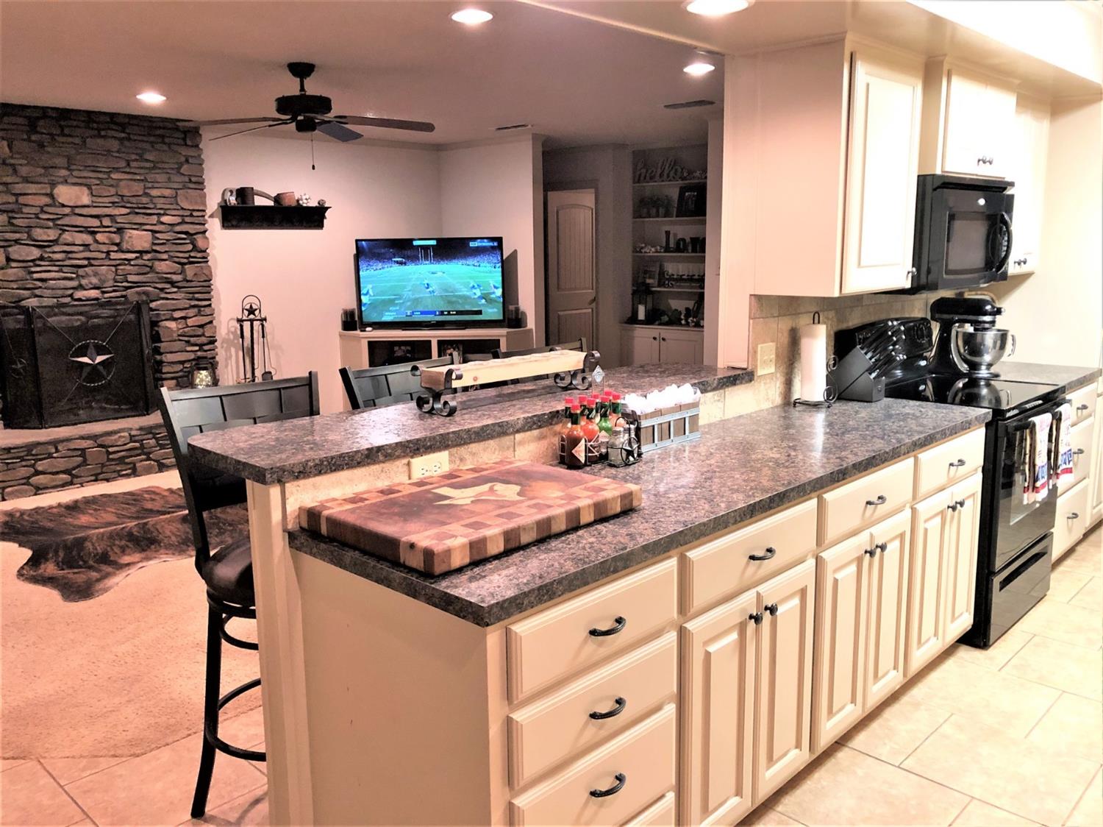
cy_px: 414
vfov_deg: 49.7
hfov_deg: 63.5
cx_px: 552
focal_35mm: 28
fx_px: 892
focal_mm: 3.99
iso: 100
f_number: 1.8
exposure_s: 1/15
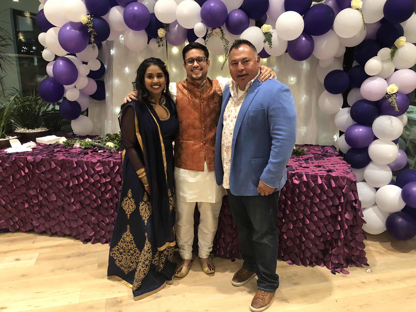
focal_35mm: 28
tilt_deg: -13.7
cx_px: 208
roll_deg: -0.1
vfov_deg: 49.7
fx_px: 336
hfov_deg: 63.4
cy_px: 156
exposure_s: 1/15
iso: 80
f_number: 1.8
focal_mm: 4
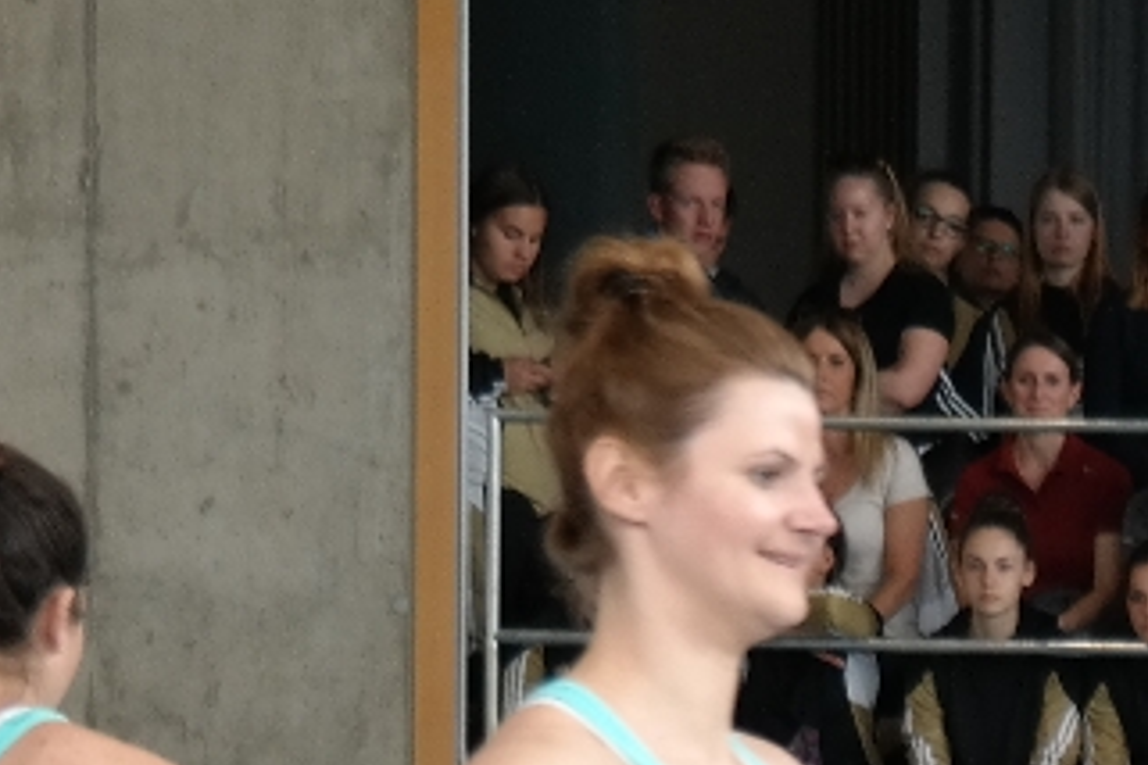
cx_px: 1706
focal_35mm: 418
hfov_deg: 4.9
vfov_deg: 3.3
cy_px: 1712
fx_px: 13329
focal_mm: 55
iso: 400
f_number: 5.6
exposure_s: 1/80
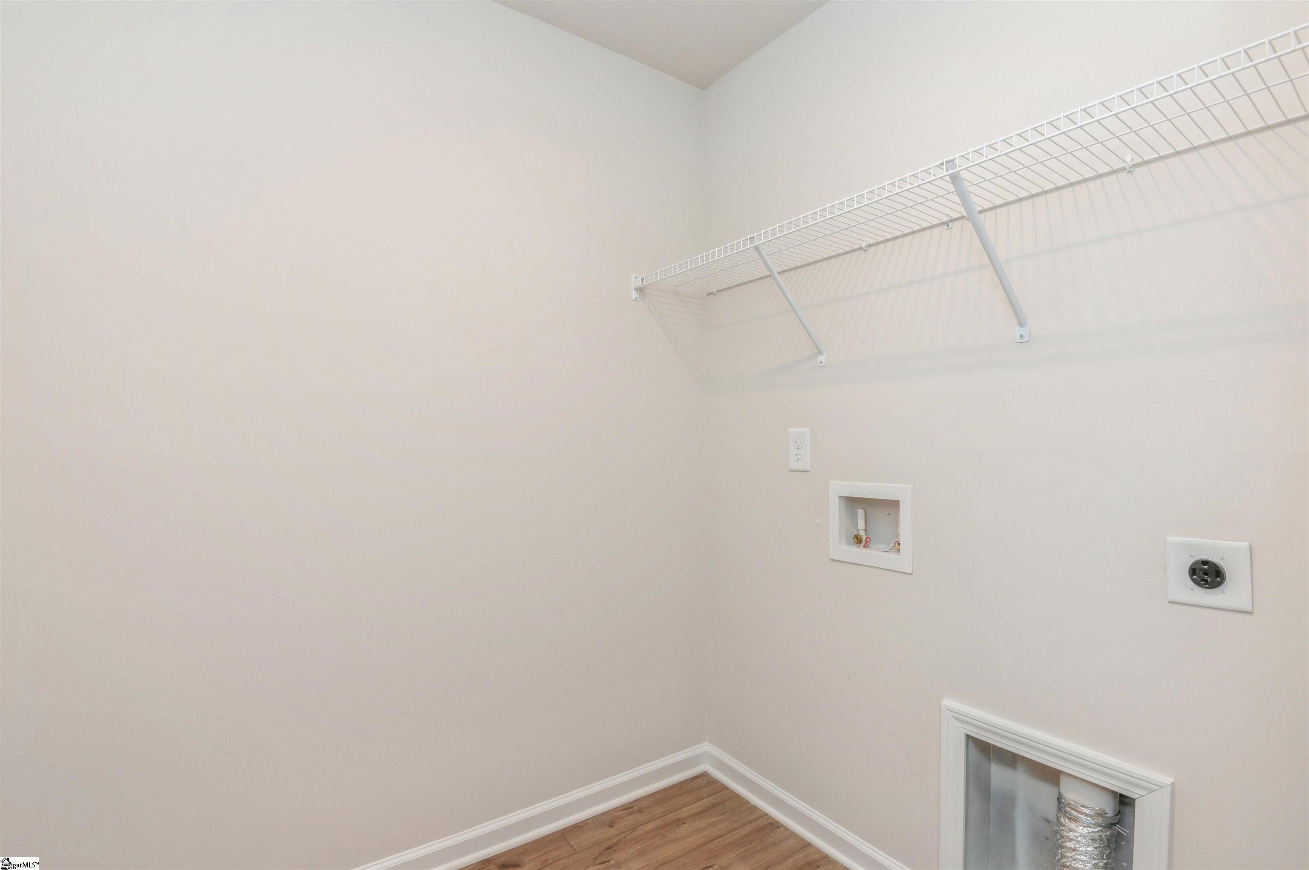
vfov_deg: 73.7
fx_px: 581
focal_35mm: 16
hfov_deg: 96.8
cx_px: 654
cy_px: 435
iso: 250
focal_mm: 16
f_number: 8
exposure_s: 1/10
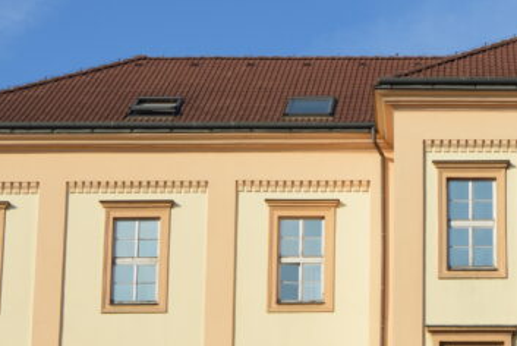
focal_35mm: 113
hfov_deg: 17.4
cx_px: 586
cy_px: 370
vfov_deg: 12.0
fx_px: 1624
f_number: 9
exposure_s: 1/320
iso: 100
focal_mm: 26
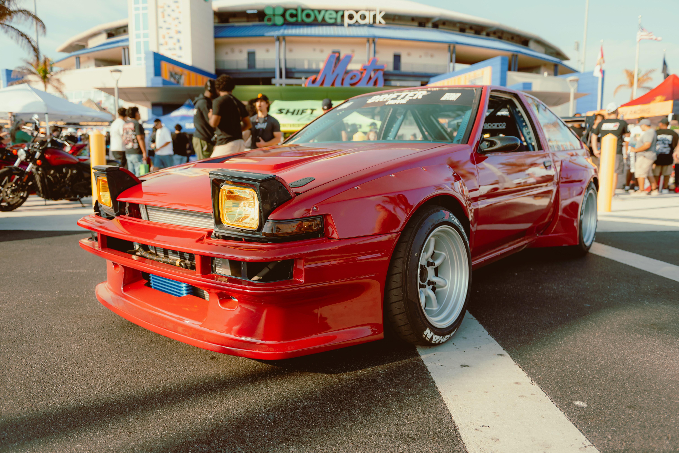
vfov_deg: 49.6
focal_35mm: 26
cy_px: 226
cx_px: 340
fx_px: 490
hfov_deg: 69.4
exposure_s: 1/200
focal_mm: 26
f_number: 2.8
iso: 80
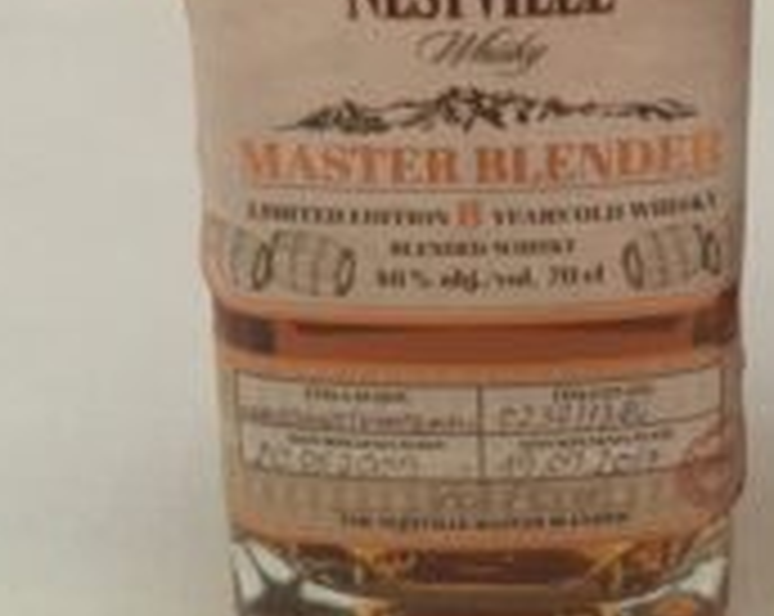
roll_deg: +0.4
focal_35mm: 66
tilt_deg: -17.2
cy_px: -171
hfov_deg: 28.6
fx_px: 1509
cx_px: 504
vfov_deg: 21.1
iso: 200
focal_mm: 4.15
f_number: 2.2
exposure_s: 1/17
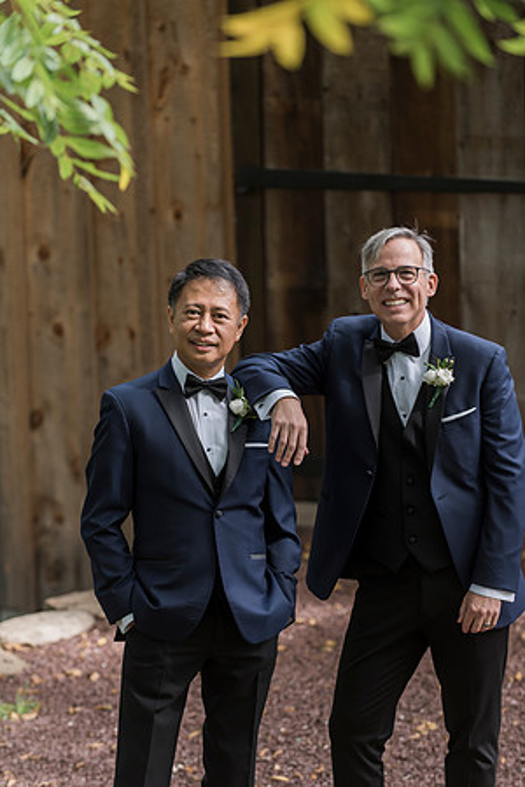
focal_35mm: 140
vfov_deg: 14.7
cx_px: 262
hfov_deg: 9.8
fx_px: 3062
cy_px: 394
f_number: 3.5
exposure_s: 1/500
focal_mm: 140
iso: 400
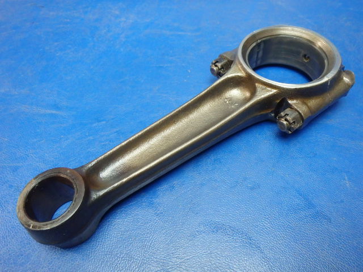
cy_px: 136
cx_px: 182
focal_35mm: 28
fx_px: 294
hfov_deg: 63.4
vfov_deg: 49.7
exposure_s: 1/30
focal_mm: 5
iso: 800
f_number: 3.9
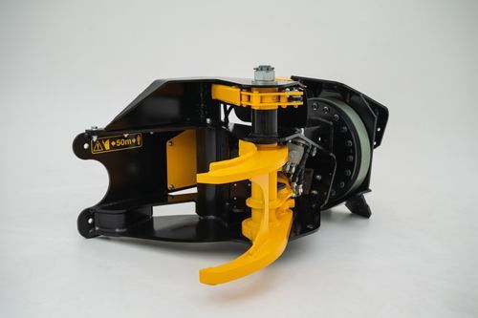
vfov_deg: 32.6
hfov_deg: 47.4
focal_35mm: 41
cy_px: 159
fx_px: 544
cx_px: 239
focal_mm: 41
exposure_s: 1/80
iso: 250
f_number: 5.6
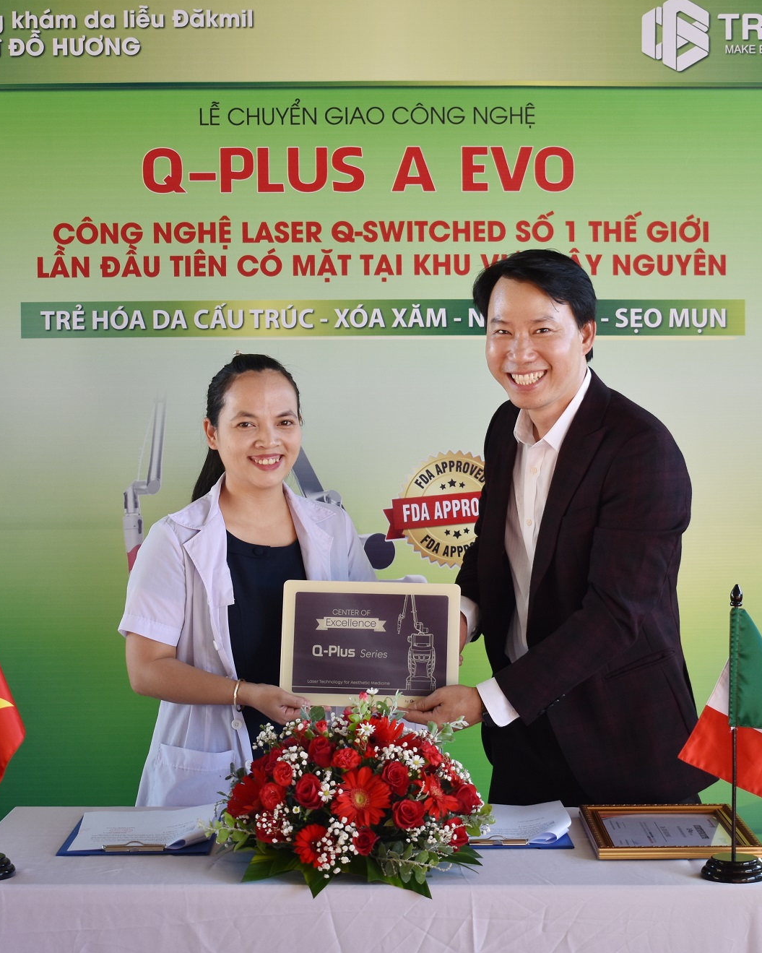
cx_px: 404
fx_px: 2106
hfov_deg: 20.5
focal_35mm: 75
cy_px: 476
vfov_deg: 25.5
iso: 220
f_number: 4.5
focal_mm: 35
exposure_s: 1/60
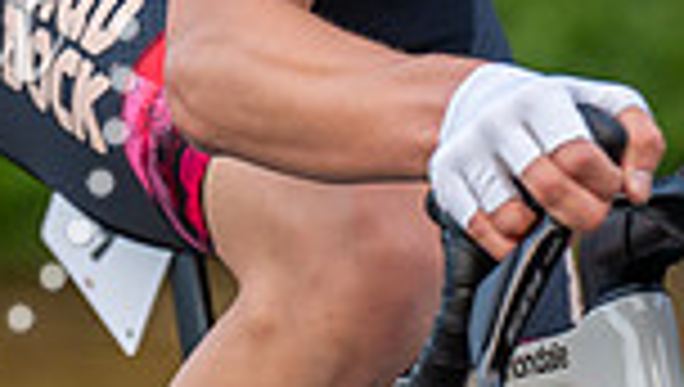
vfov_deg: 2.3
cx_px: 414
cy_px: -196
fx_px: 9790
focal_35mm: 539
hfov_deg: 4.0
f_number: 2.8
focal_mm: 135
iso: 1250
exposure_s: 1/1000
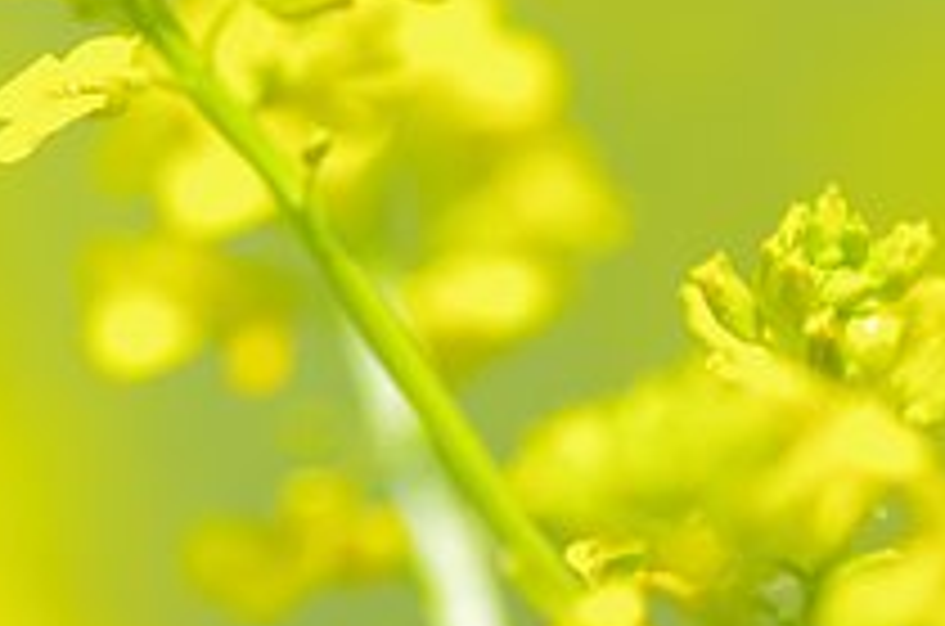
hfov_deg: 6.3
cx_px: 130
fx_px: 8617
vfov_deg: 4.1
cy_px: -124
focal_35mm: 329
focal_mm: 90
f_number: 2.8
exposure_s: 1/200
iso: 100
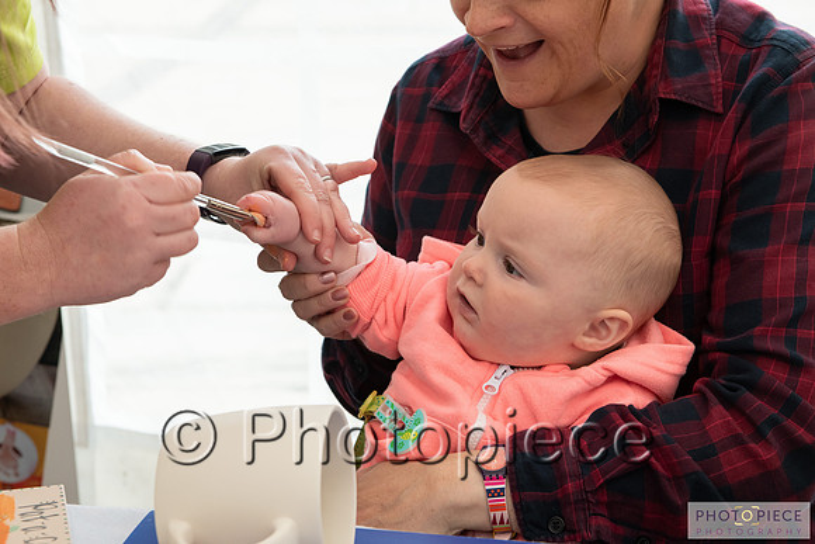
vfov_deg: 19.5
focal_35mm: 70
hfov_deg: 28.8
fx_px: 1585
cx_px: 408
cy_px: 272
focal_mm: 70
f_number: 8
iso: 1000
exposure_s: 1/200
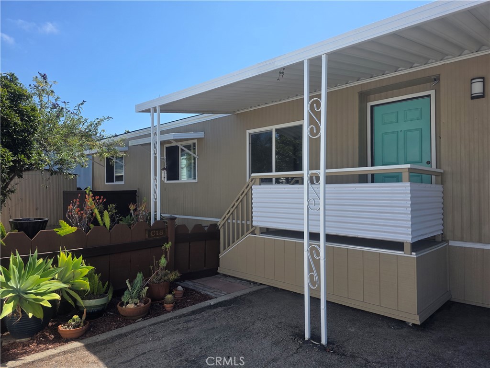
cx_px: 245
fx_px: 326
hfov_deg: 73.9
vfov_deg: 58.9
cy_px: 184
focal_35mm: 23
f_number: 1.7
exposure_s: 1/3399
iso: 80
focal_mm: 6.3
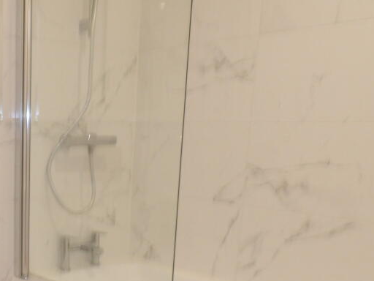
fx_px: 519
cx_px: 20
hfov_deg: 36.5
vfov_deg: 29.4
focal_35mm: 48
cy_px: 233
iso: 256
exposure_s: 1/15
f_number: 4.1
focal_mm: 4.3
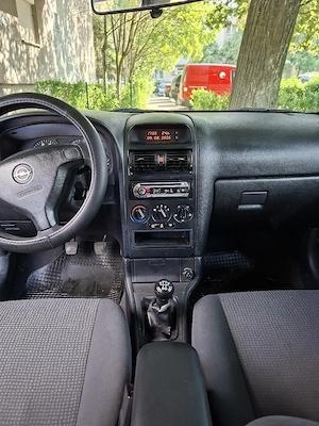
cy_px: 213
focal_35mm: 23
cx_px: 160
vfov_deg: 73.9
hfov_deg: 58.9
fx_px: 283
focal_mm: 5.54
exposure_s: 1/120
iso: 250
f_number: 1.8
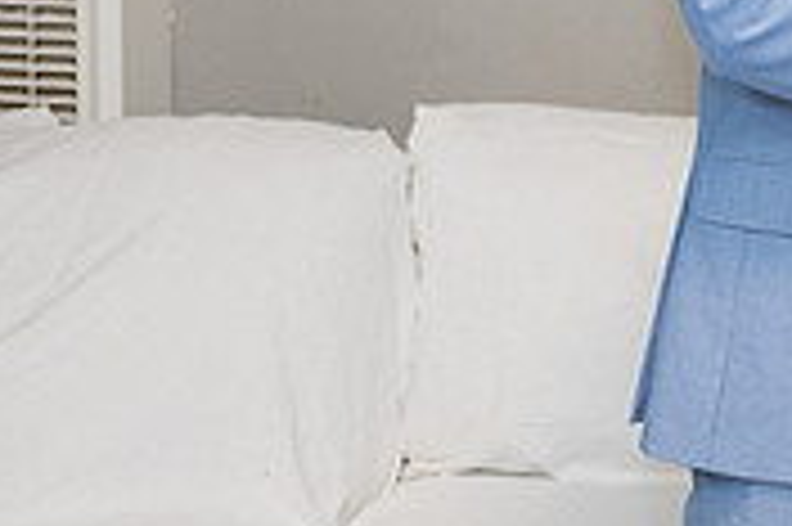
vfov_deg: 9.6
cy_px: -33
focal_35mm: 141
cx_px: 1264
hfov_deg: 13.5
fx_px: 3099
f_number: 3.2
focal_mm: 37
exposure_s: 1/125
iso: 640
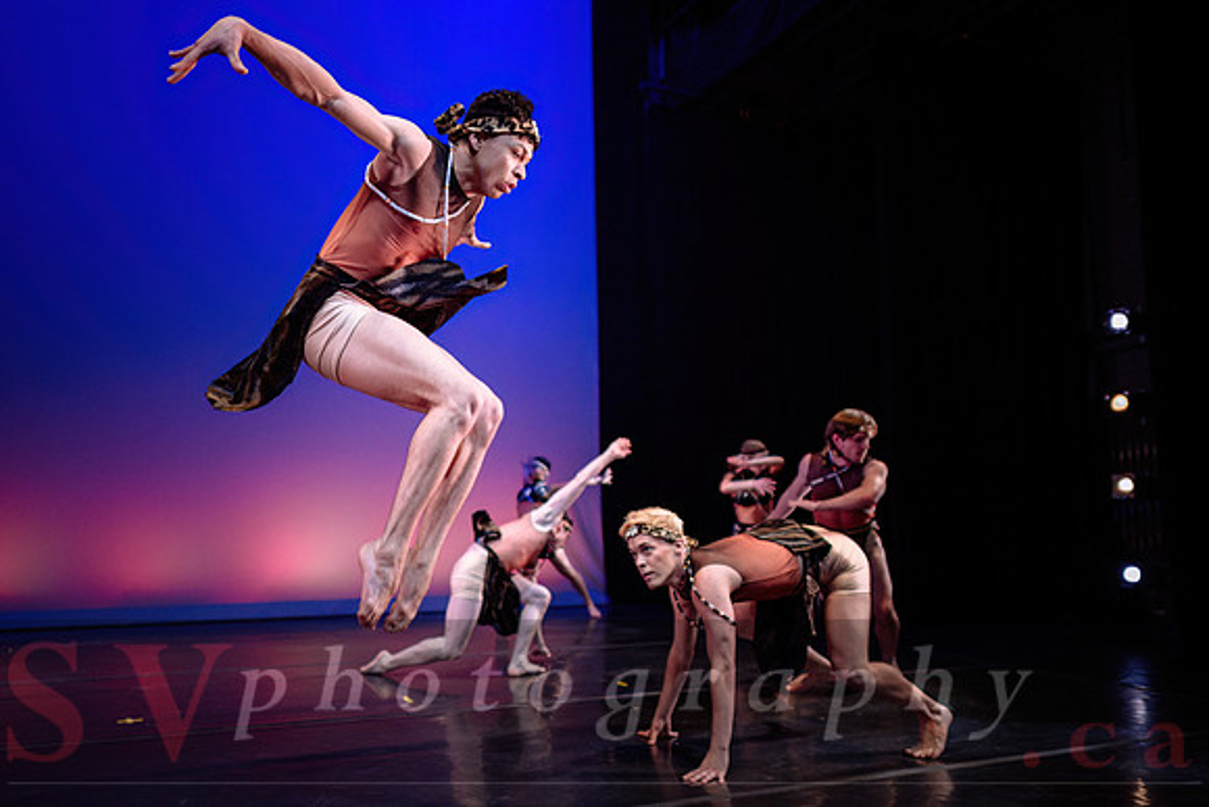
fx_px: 931
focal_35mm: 28
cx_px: 514
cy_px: 461
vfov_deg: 46.7
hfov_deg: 65.7
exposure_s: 1/500
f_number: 1.4
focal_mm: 24
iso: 1000
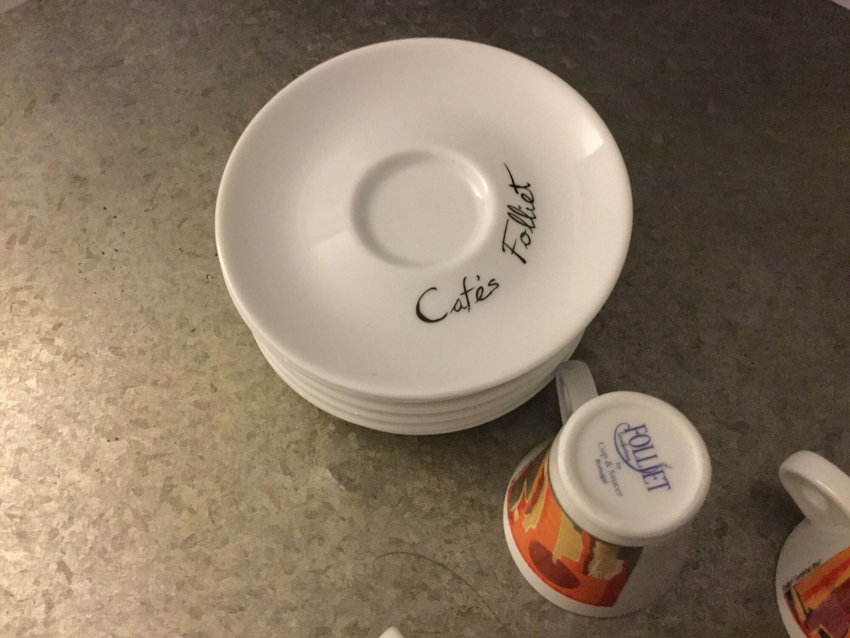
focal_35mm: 31
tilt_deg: -64.9
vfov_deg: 45.4
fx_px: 761
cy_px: 319
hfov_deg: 58.4
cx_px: 425
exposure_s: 1/17
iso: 640
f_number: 2.4
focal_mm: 3.3
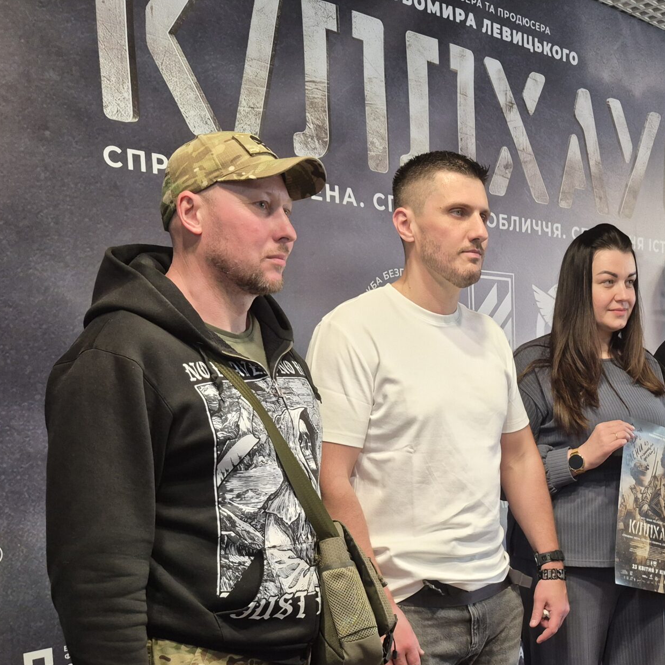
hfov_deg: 39.0
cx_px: 500
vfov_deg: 38.8
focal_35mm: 42
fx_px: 913
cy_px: 513
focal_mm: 5.4
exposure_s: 1/100
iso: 500
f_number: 1.8
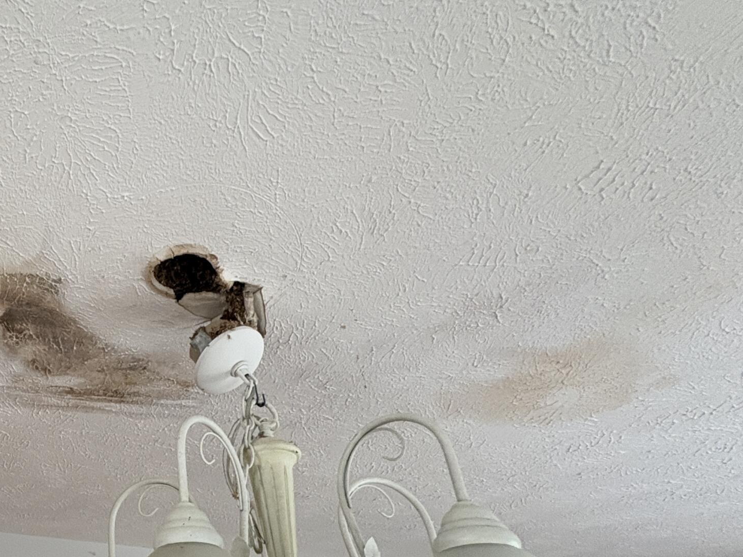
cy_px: 404
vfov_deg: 46.8
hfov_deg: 51.6
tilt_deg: +26.8
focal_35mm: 29
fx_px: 622
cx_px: 29
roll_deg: +0.1
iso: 320
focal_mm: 2.22
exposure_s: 1/60
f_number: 2.2
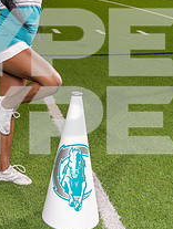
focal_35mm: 73
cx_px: 19
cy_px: 43
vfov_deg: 26.1
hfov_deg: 19.9
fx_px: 485
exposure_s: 1/250
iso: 640
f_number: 4.5
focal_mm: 35
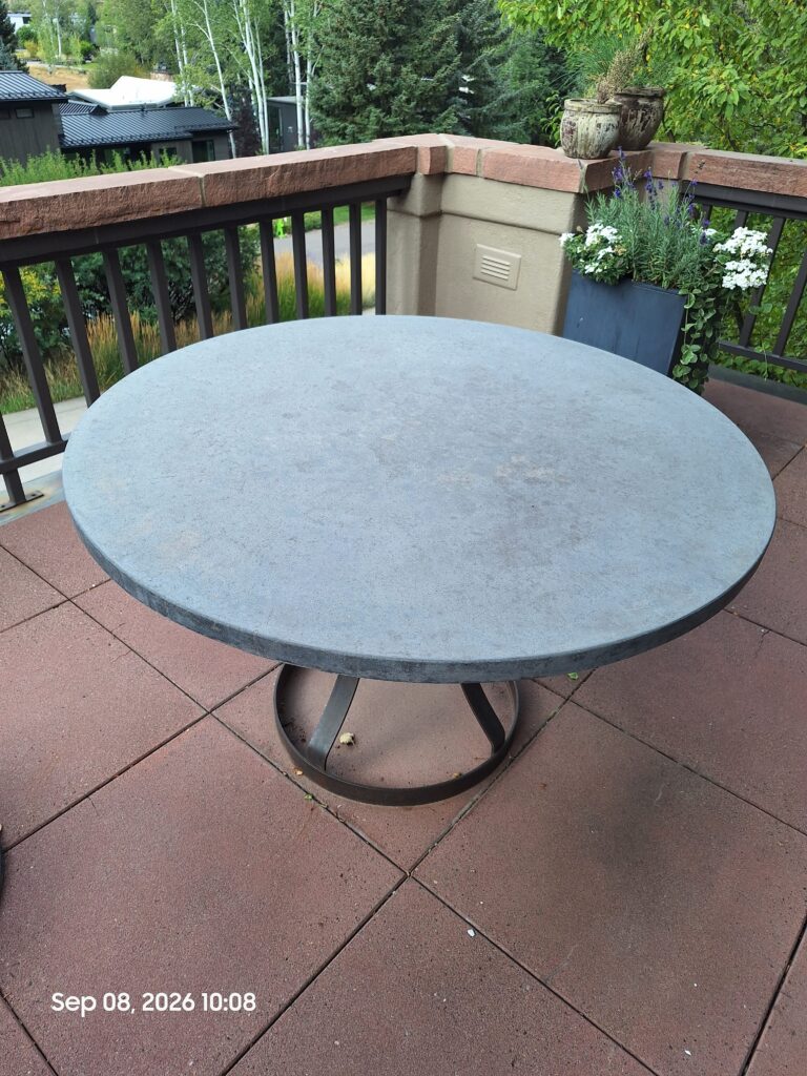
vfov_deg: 73.9
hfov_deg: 58.9
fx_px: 715
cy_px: 538
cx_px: 404
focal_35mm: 23
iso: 40
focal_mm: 5.54
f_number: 1.8
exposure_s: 1/329
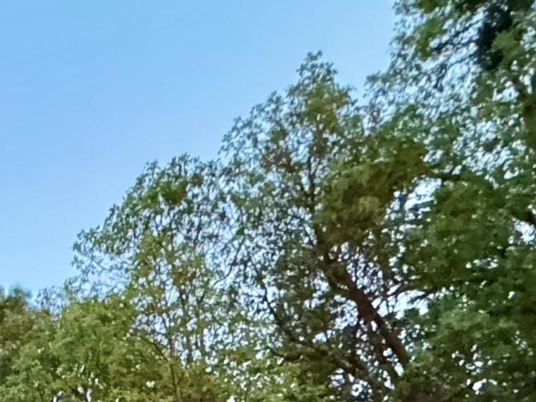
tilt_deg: +8.6
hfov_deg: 24.6
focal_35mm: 64
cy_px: 776
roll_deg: -0.5
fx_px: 991
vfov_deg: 17.4
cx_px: -234
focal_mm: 2.22
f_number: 2.2
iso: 800
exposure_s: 1/60
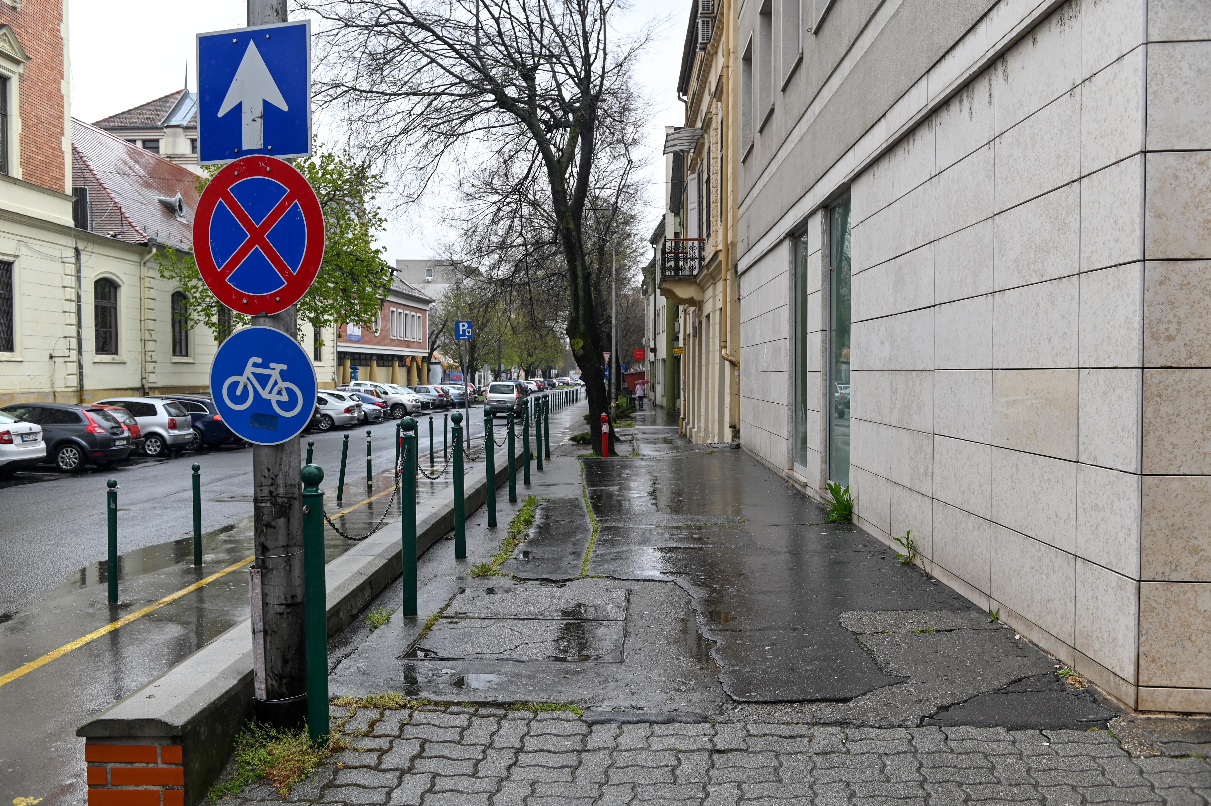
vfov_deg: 38.8
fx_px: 1143
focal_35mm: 34
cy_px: 403
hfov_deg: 55.8
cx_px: 606
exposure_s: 1/500
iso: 320
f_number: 5
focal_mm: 34
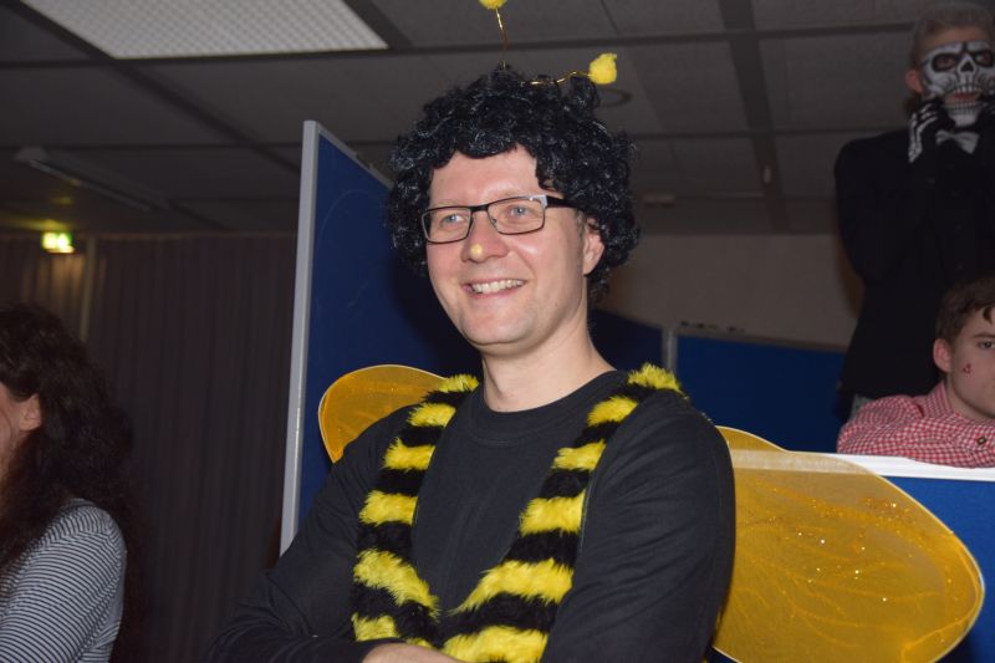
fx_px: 1285
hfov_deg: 42.3
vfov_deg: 28.9
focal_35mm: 46
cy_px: 332
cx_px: 498
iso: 1100
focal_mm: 31
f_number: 3.3
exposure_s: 1/60
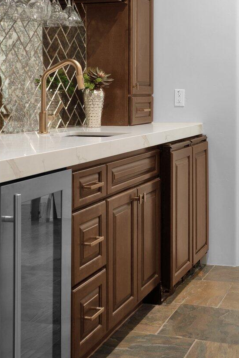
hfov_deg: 24.5
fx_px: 538
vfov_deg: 36.1
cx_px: 204
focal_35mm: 54
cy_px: 92
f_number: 9
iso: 80
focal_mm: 29
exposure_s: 2.5
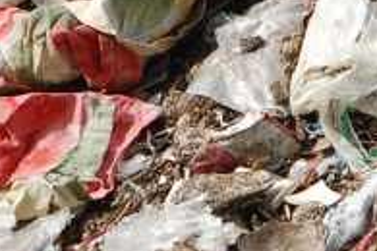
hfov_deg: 3.3
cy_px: -65
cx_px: 541
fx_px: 6440
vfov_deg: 2.2
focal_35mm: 615
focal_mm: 78
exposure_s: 1/800
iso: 200
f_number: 7.1
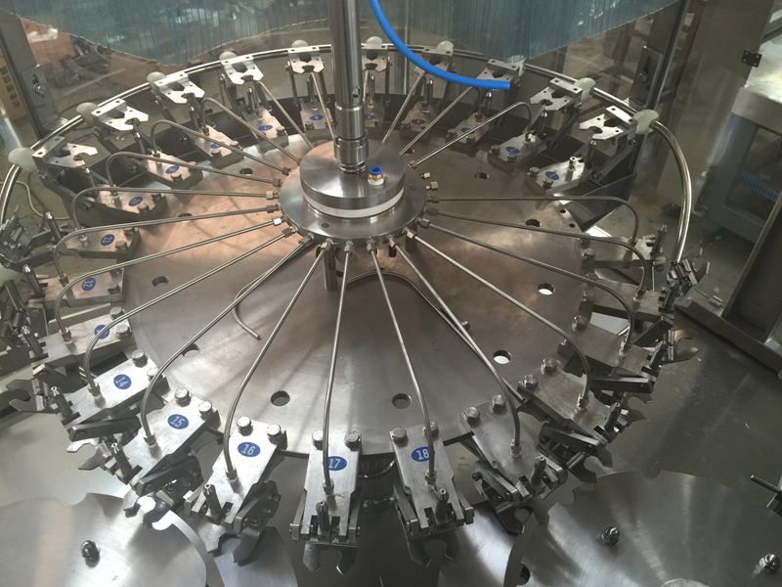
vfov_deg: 48.2
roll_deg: -1.6
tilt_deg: -44.0
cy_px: 294
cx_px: 391
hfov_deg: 61.7
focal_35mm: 29
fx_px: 655
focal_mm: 4.15
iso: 40
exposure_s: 1/30
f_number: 2.2
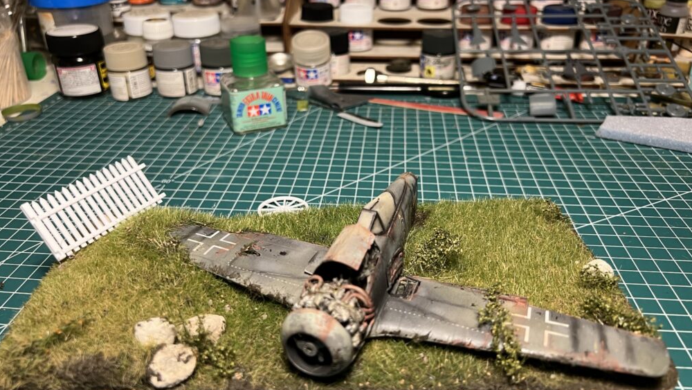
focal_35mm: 29
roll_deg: +2.0
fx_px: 532
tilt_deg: -28.9
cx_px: 341
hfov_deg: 66.1
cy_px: 172
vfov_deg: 40.1
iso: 125
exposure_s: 1/50
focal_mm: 5.7
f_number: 1.5
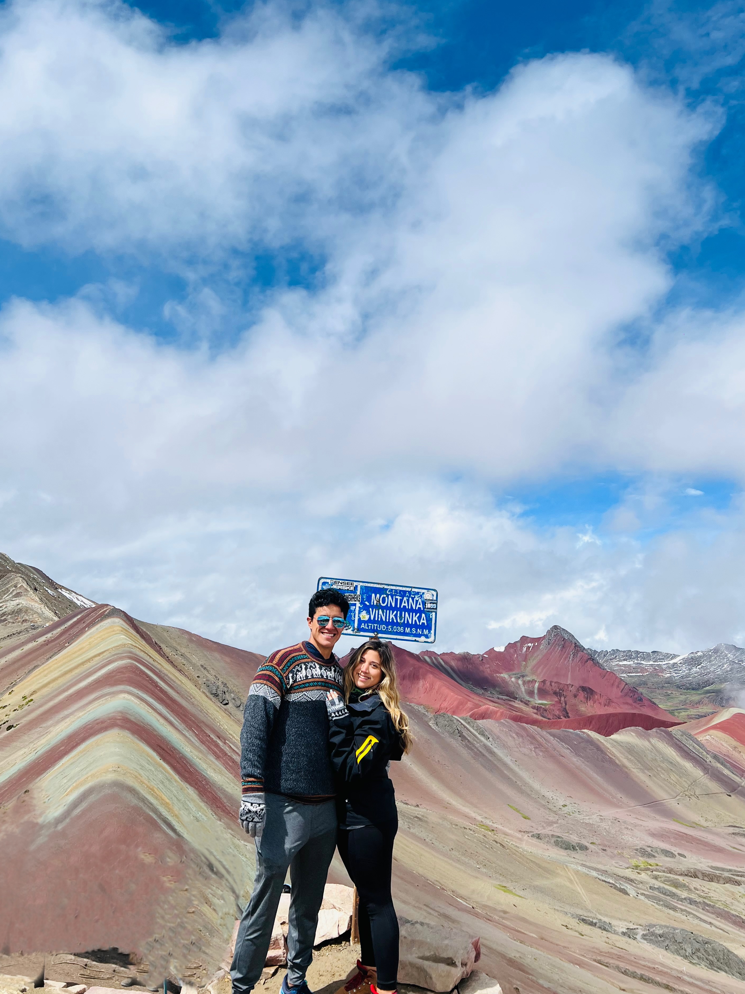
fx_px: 803
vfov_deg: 63.4
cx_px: 349
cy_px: 463
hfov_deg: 49.7
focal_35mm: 28
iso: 50
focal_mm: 5.7
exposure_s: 1/8696
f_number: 1.5
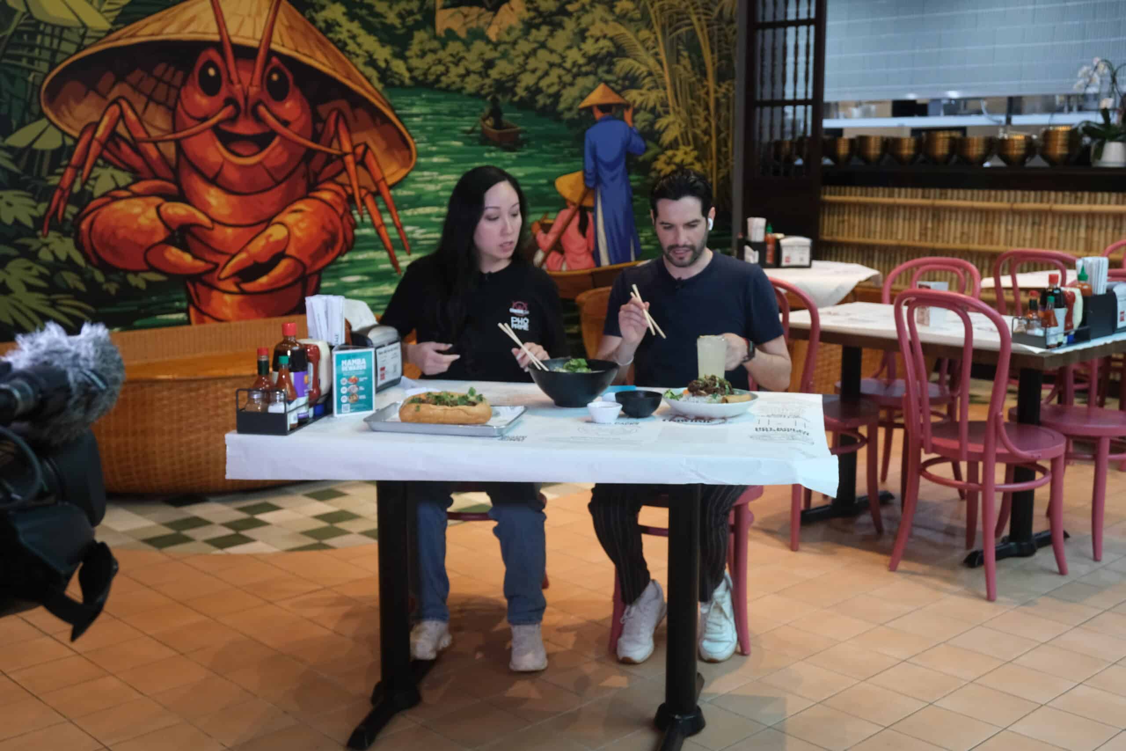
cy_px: 376
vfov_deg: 34.2
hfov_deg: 49.6
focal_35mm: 39
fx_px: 1220
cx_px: 563
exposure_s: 1/100
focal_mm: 26.3
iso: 2000
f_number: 3.6
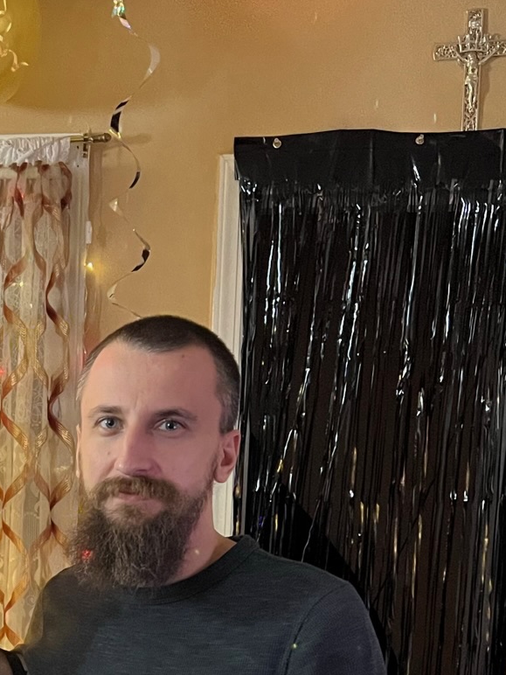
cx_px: -91
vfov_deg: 26.6
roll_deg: +0.4
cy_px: 678
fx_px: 1345
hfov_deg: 20.1
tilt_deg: -9.6
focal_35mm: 69
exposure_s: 1/40
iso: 640
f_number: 1.5
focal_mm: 5.7
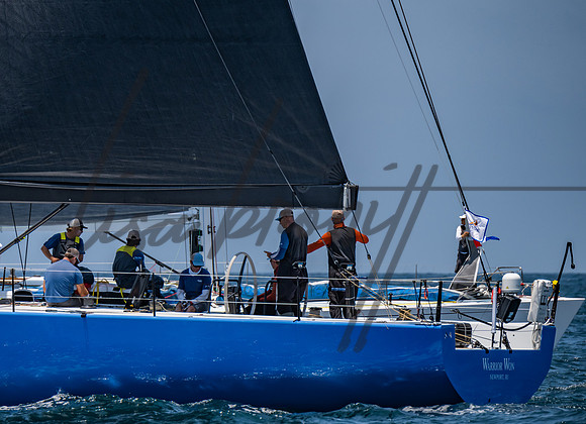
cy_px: 147
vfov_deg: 2.7
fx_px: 8924
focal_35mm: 534
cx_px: 214
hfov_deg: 3.8
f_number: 5.6
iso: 320
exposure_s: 1/2000
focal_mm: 370
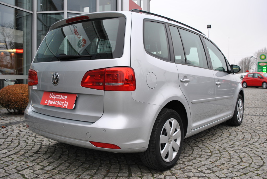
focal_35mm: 33
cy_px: 90
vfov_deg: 40.1
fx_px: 245
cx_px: 134
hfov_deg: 57.1
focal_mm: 22
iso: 200
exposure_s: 1/80
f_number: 4.5
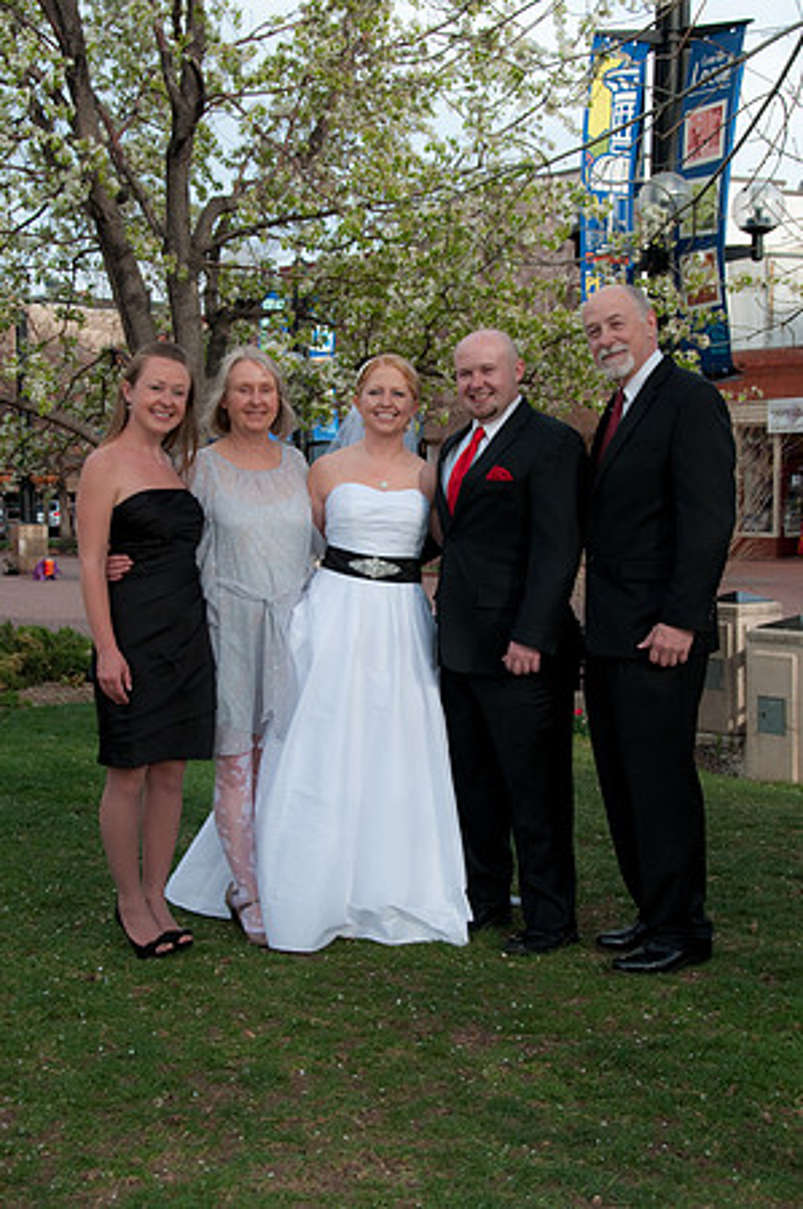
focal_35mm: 54
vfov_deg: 36.9
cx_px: 402
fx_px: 1811
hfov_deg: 25.0
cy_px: 604
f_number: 10
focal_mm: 36
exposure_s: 1/200
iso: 320
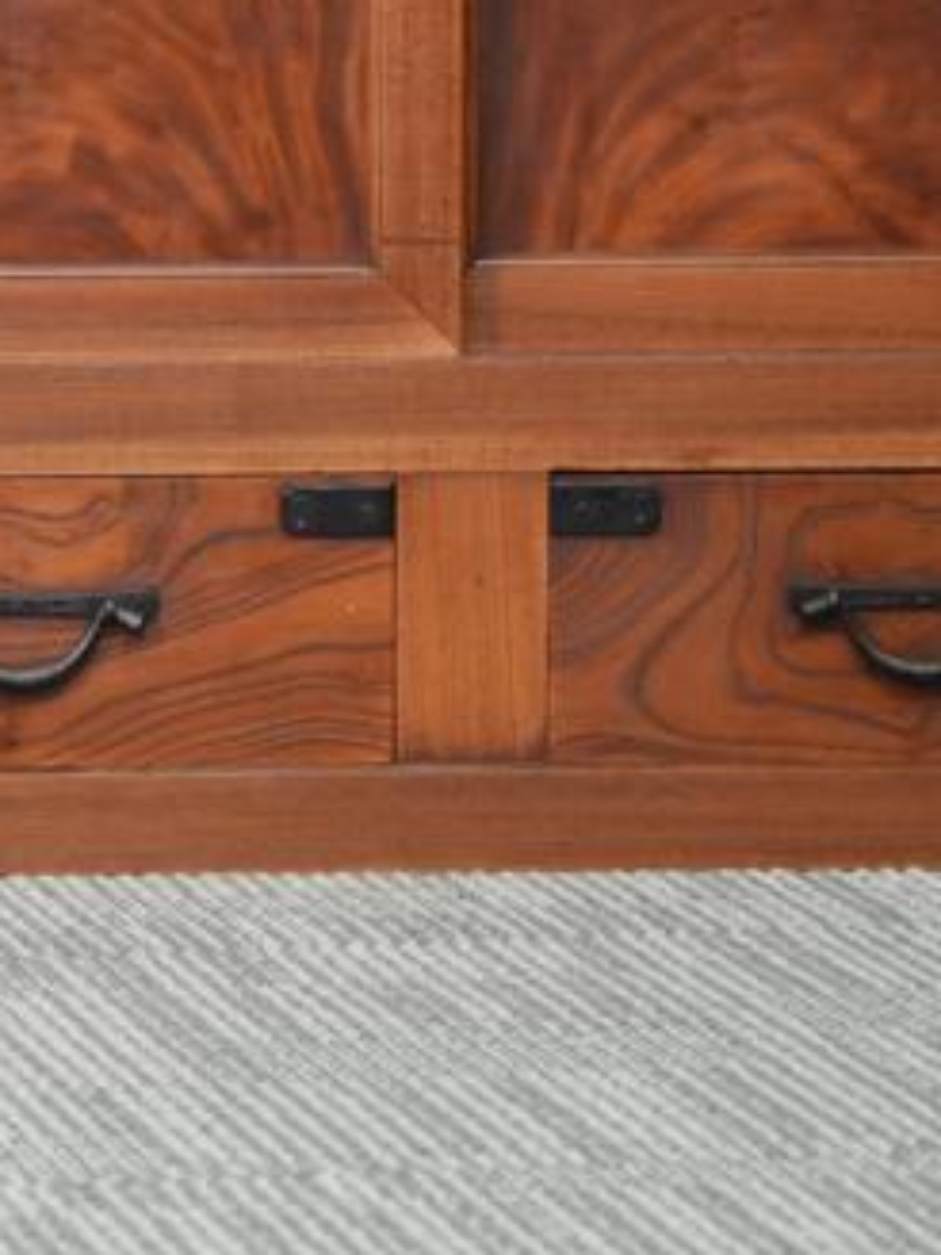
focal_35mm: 248
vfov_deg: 8.0
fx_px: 8989
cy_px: 140
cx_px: -413
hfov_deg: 5.9
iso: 1250
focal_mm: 78
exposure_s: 1/80
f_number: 4
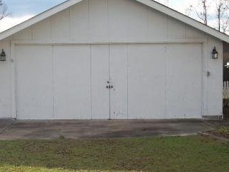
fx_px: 483
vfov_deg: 20.2
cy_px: 96
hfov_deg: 26.5
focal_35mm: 73
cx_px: 75
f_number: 2.8
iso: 80
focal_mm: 6.2
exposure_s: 1/532
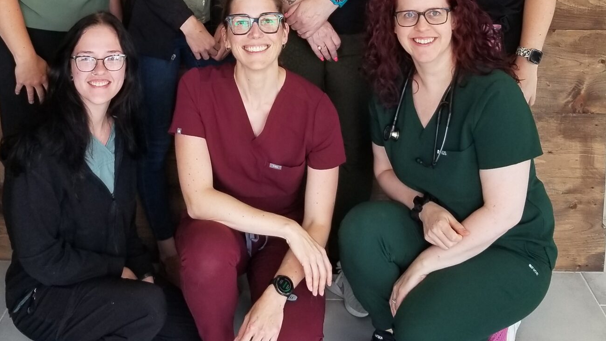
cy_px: -3
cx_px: 269
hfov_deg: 37.2
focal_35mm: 56
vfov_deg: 20.7
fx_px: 900
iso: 80
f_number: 1.7
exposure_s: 1/120
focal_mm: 4.25
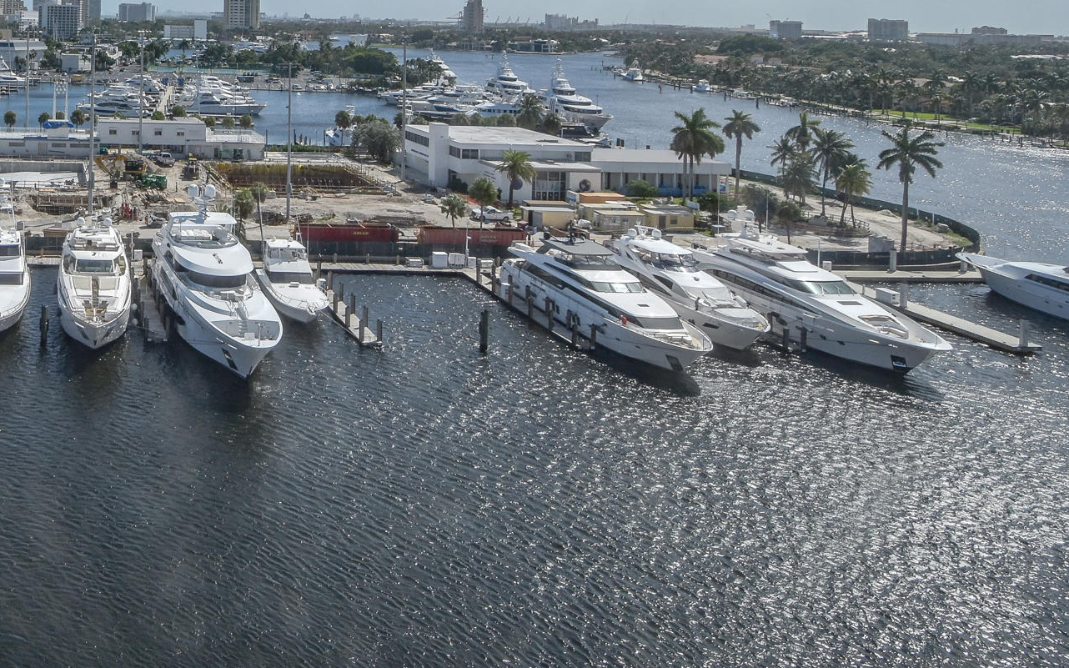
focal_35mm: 31
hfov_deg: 51.9
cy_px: -34
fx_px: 903
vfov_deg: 35.7
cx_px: 59
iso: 200
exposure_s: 1/400
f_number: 10
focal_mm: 10
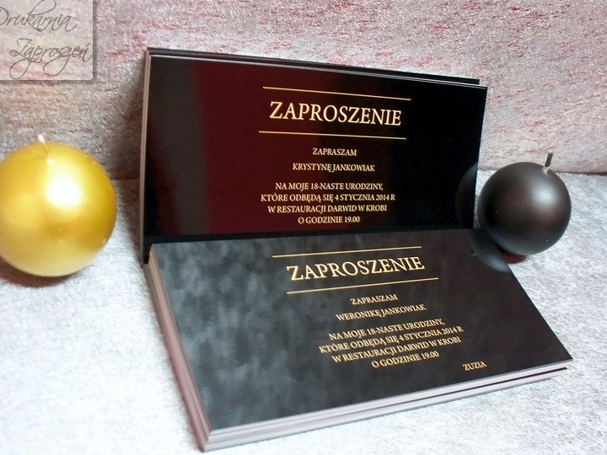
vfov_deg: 35.9
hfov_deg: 46.8
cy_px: 244
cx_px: 314
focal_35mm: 40
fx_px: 701
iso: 400
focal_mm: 7.54
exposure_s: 1/15
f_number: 2.8
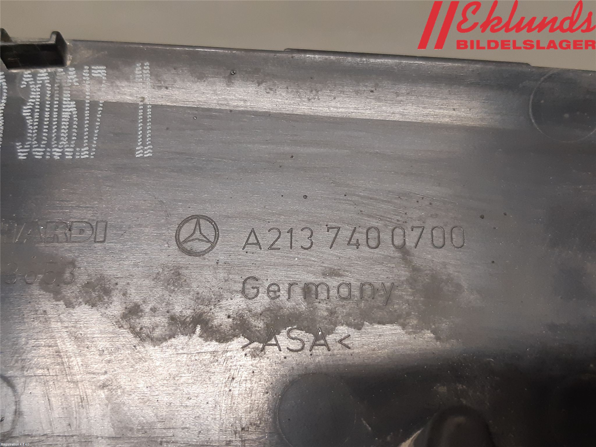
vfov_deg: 53.1
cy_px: 224
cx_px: 298
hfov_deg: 67.3
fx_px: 448
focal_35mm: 26
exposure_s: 1/50
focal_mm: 3.93
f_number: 1.7
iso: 160
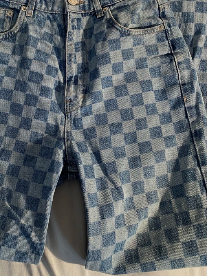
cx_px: 64
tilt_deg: -83.6
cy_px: 97
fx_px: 295
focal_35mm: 37
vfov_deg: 49.5
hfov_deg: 38.1
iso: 200
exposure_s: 1/50
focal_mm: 4.25
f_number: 1.8
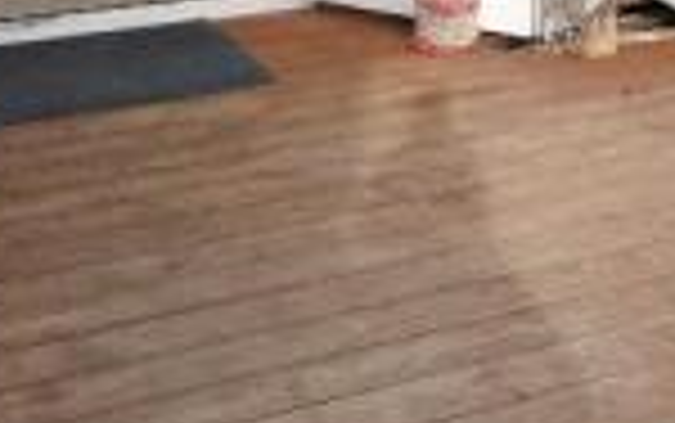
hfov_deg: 25.1
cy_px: -110
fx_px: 1473
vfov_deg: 15.6
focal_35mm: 80
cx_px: 605
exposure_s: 1/125
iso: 100
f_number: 5.6
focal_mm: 12
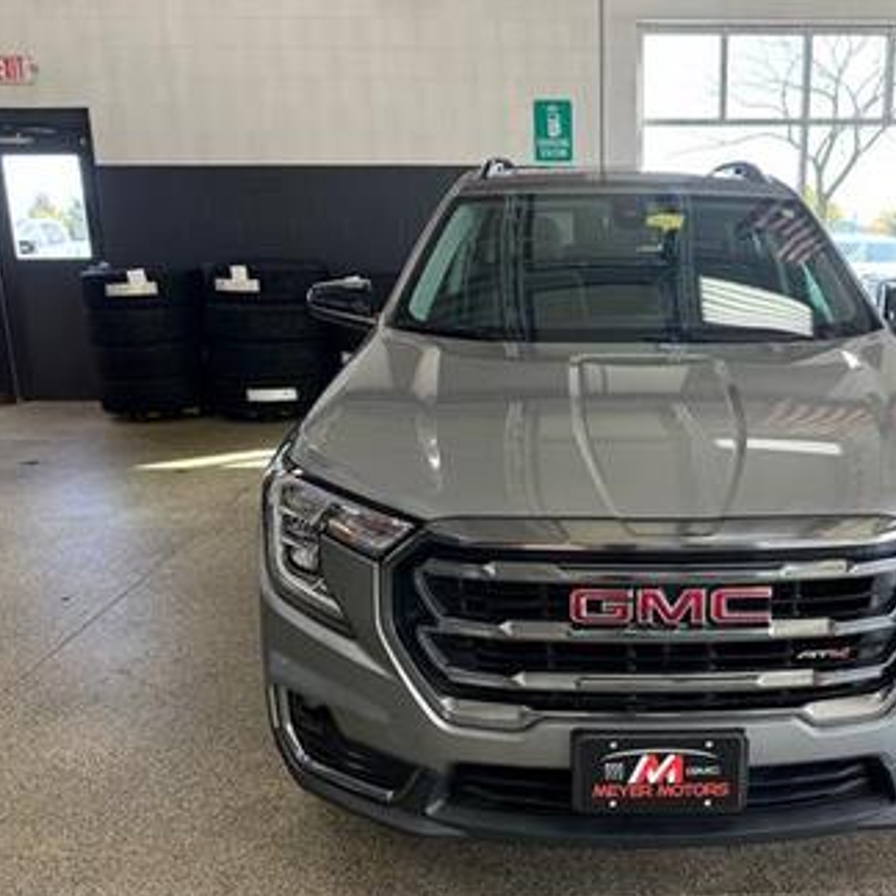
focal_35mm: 33
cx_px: 625
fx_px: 966
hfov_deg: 48.6
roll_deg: -0.9
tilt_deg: -10.3
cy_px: 476
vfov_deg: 49.7
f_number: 1.78
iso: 80
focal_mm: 6.76
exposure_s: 1/120
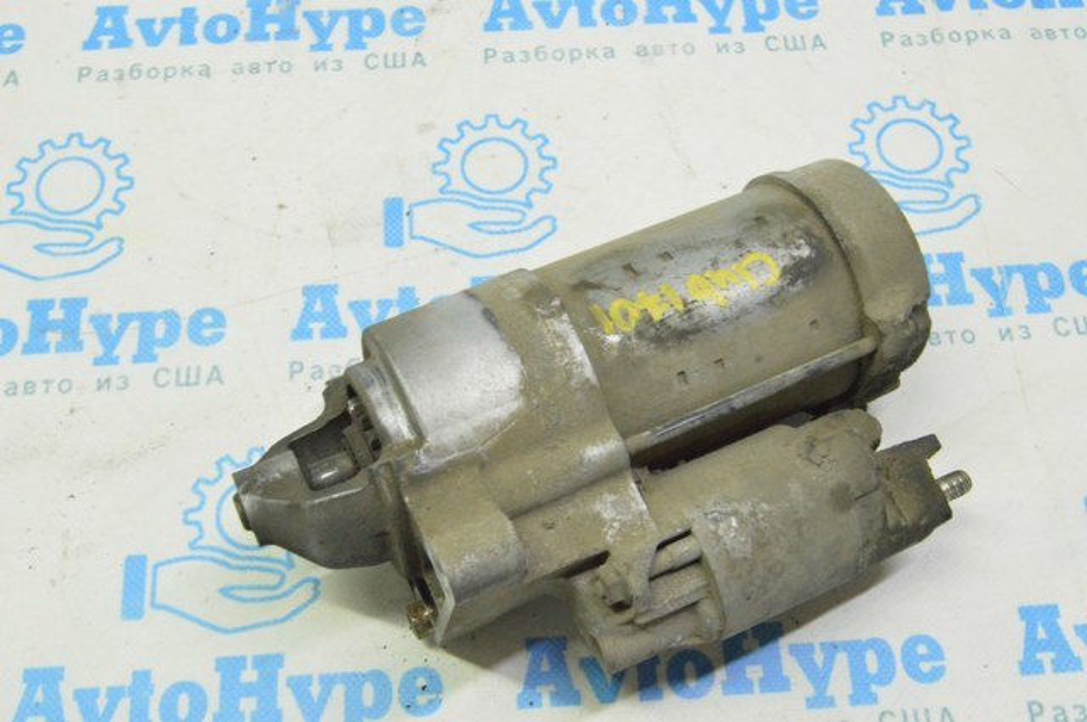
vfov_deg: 31.8
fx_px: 1267
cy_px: 361
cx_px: 544
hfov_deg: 46.5
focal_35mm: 42
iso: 6400
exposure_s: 1/20
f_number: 20
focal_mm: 28
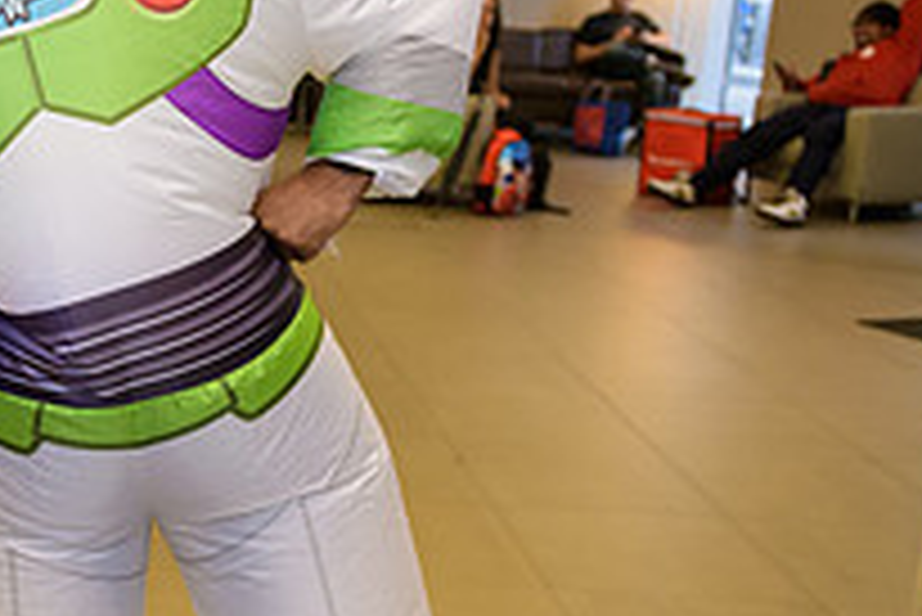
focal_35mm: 68
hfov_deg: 26.7
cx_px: -153
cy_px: 344
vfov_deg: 20.0
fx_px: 1743
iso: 800
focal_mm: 24
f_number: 3.2
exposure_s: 1/100
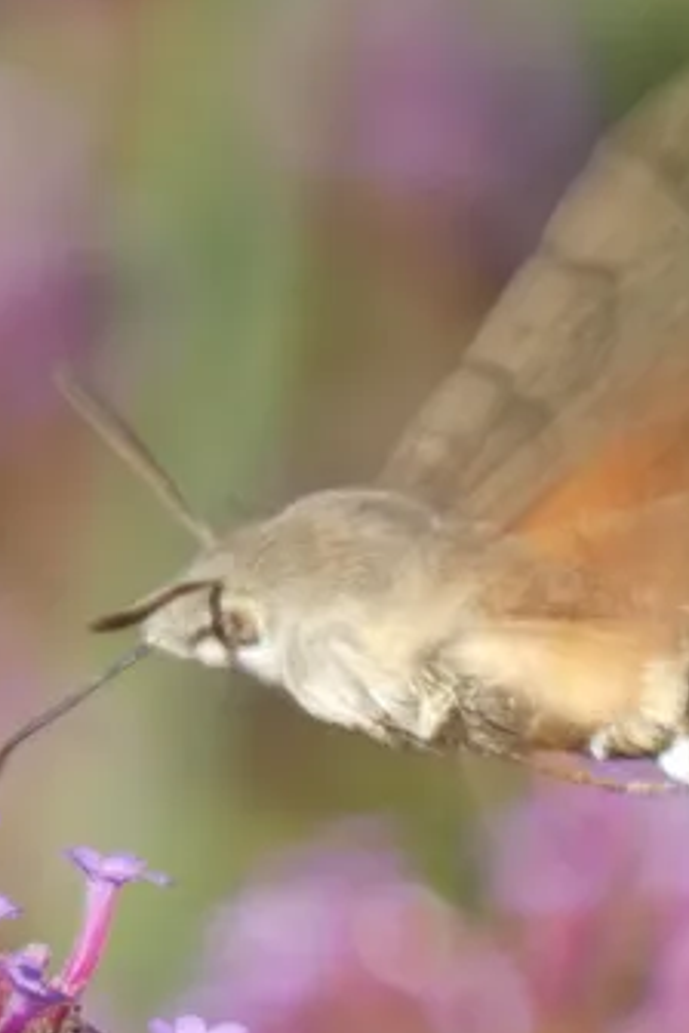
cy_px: 698
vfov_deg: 1.5
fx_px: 39758
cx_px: 320
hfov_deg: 1.0
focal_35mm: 1385
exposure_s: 1/100
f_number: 5.6
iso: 80
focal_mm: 125.5
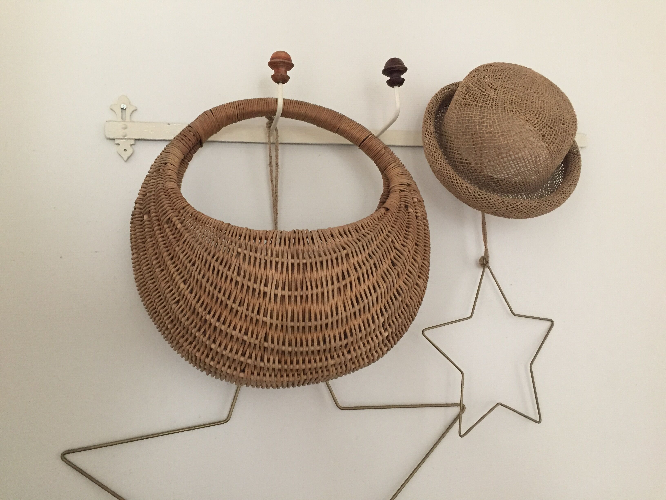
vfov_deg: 48.2
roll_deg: +3.7
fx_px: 558
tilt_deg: +5.0
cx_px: 333
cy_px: 250
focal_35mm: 29
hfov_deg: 61.7
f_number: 2.2
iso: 250
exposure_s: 1/20
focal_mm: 4.15
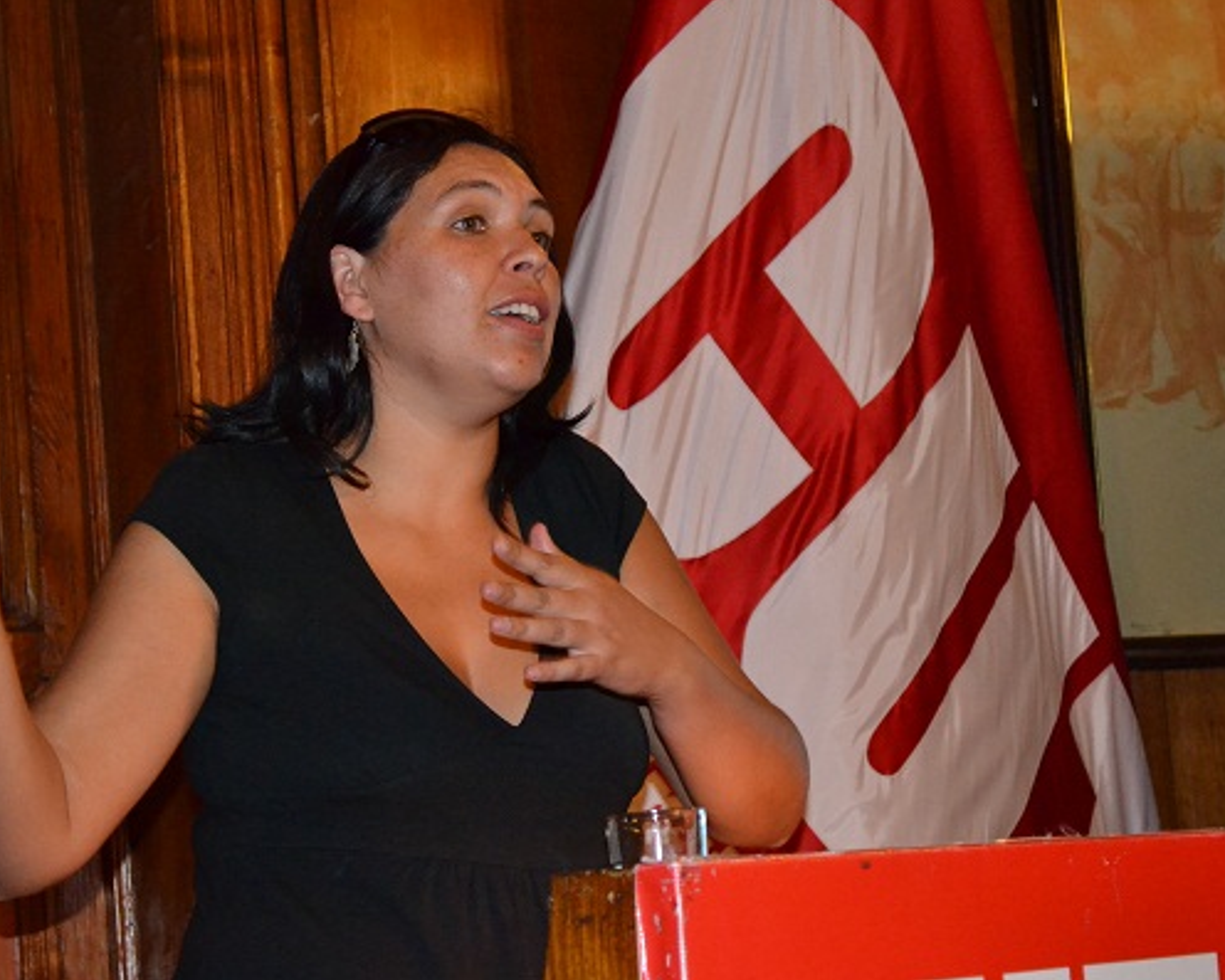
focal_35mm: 94
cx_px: 647
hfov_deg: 20.5
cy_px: 489
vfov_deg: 16.4
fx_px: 3393
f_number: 5.6
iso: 3200
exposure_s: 1/60
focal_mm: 55
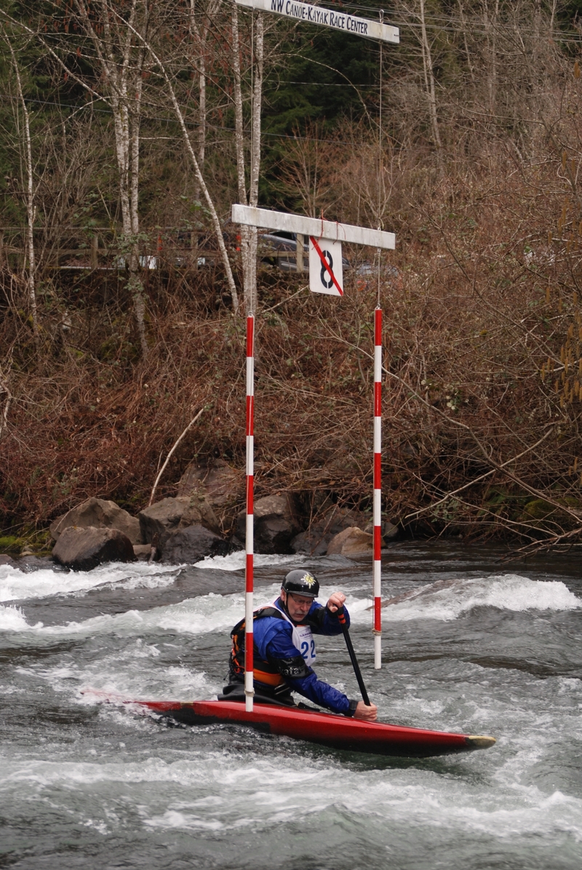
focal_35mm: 82
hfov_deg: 16.6
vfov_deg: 24.6
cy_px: 435
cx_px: 291
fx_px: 1995
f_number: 5
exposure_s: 1/200
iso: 250
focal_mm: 55
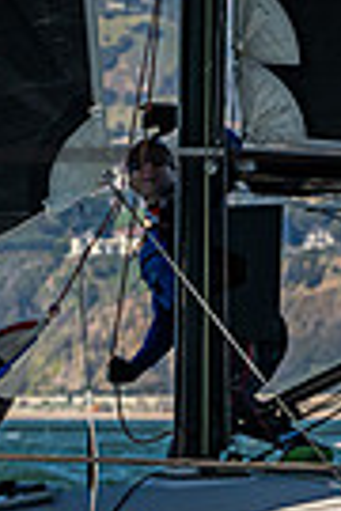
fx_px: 21481
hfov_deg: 0.9
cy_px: 129
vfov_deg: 1.4
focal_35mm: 1512
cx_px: -907
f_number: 11
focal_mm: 290
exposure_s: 1/1600
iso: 400
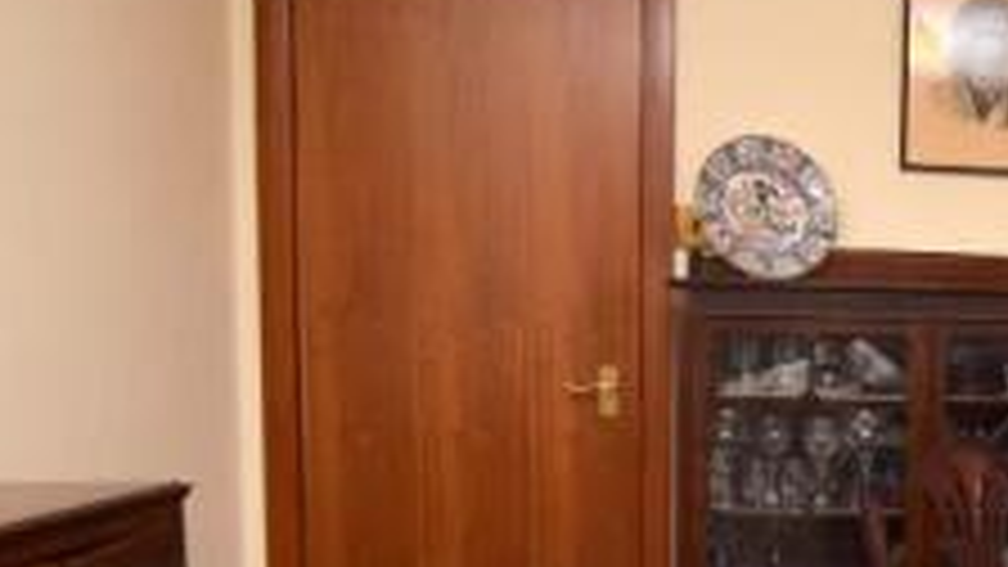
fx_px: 1229
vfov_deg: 25.4
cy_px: 484
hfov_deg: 39.6
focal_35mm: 46
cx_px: 992
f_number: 4
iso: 100
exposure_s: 1/60
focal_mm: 10
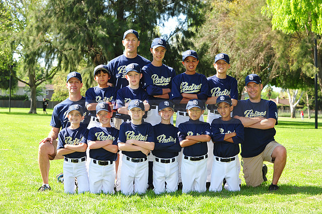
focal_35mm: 86
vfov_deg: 15.9
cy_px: 107
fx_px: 769
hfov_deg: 23.7
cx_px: 161
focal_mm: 86
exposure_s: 1/160
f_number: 7.1
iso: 200
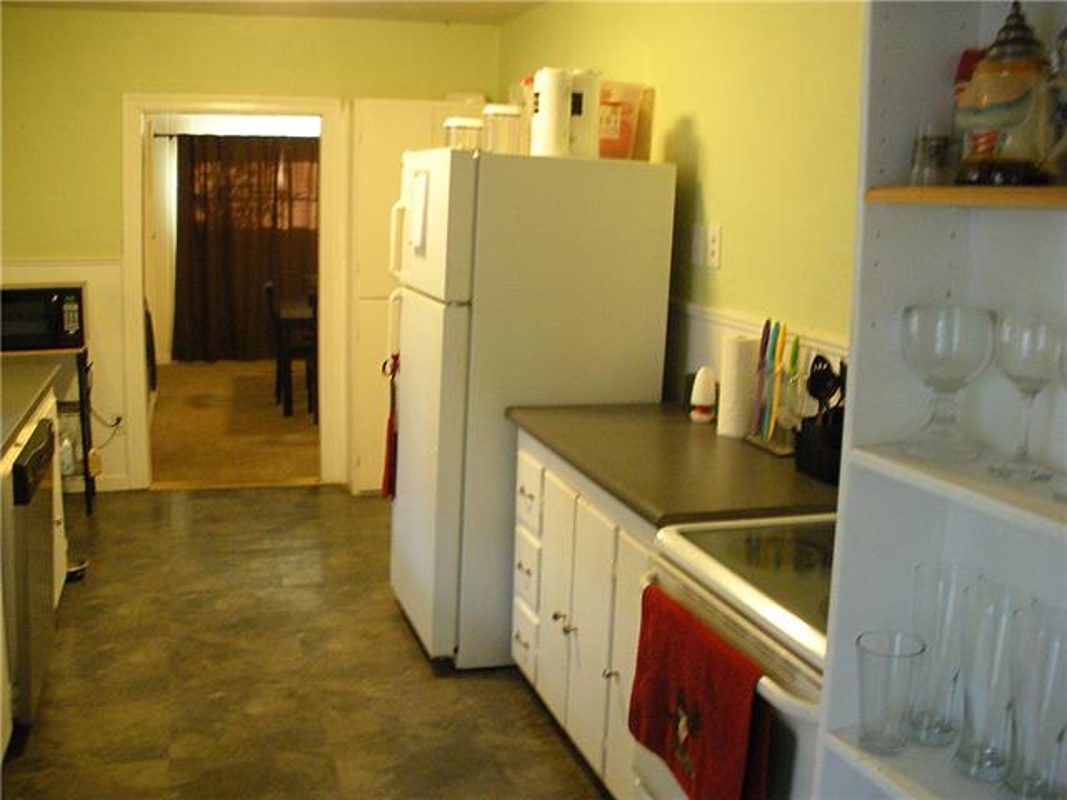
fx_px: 1110
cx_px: 534
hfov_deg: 51.4
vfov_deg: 39.7
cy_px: 400
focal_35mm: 36
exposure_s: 1/8.1
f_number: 3.5
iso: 379
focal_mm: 6.3
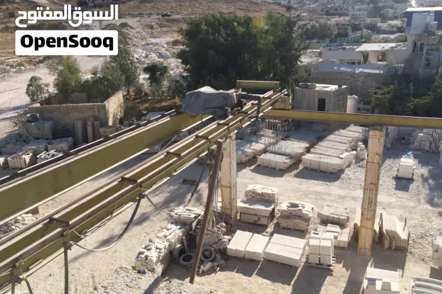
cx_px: 225
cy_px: 157
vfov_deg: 42.3
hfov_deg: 60.3
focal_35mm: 31
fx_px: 380
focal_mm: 4.15
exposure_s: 1/2024
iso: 25
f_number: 2.2
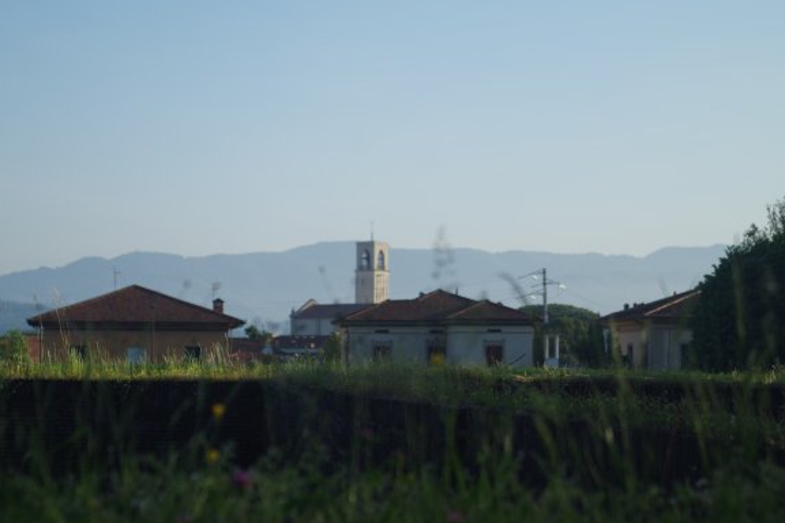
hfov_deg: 24.2
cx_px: 375
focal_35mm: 84
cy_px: 271
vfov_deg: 16.3
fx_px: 1832
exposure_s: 1/500
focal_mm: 53
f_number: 4
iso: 100
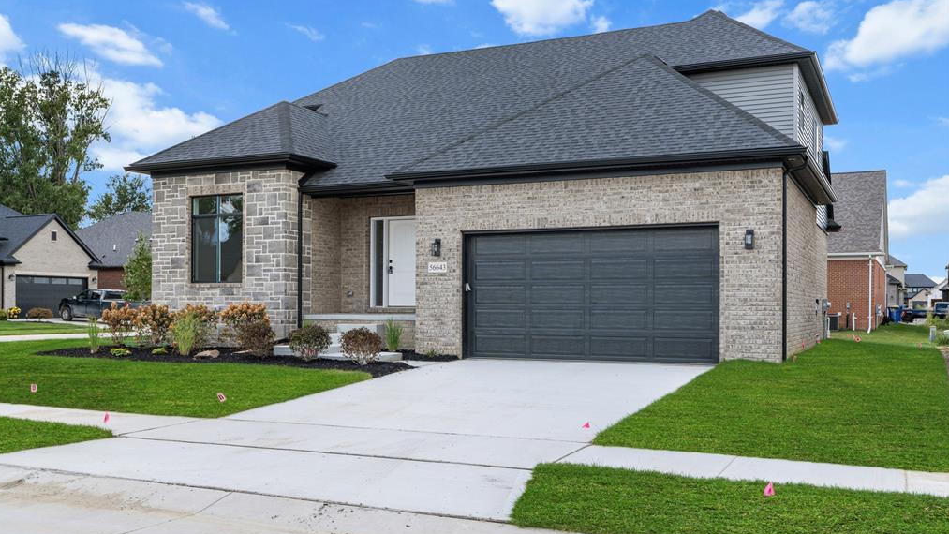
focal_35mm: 36
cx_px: 472
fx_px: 906
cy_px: 303
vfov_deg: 32.8
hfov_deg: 55.3
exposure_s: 1/40
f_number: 8
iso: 100
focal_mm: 34
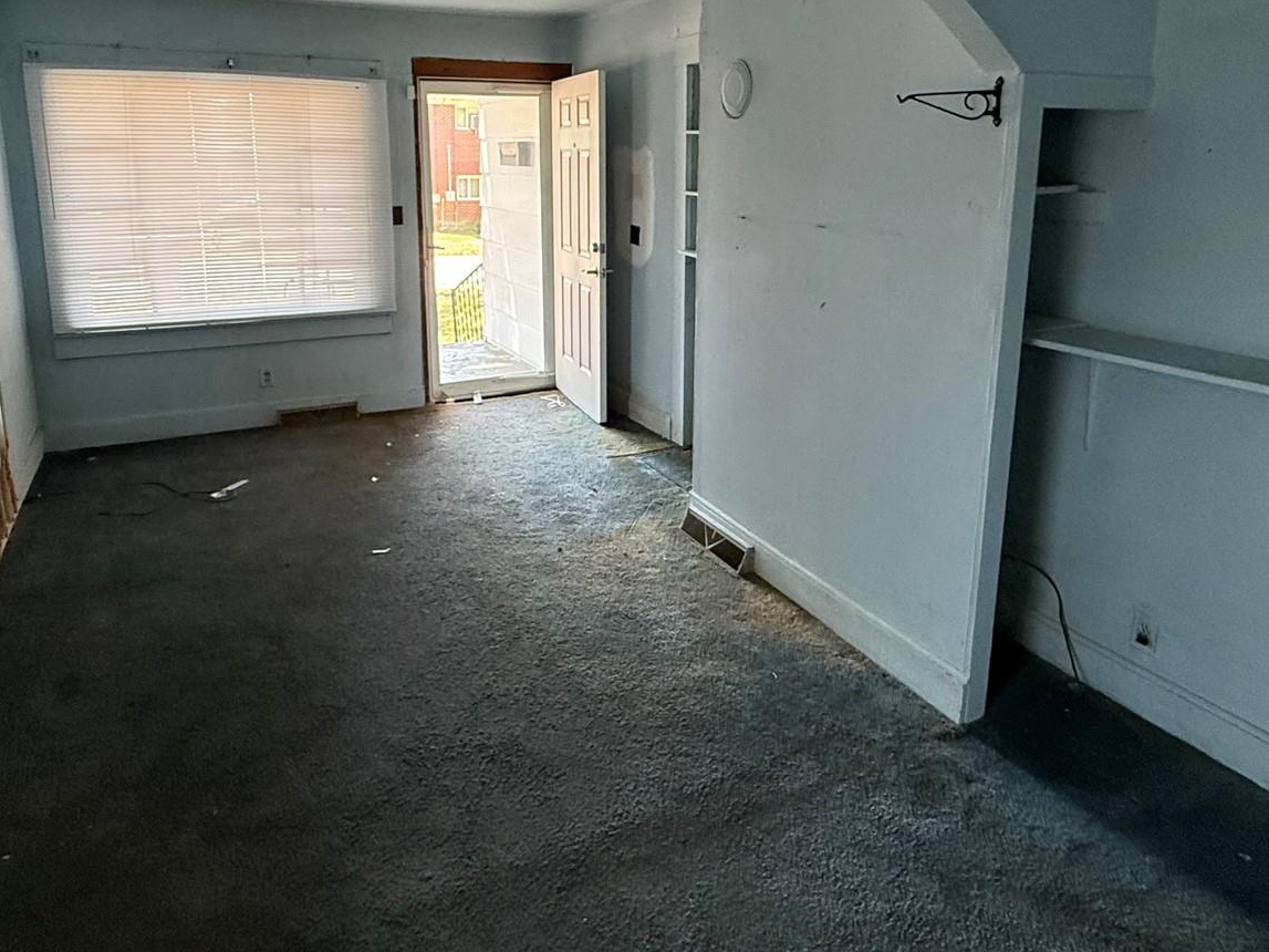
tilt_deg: -10.5
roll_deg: -1.0
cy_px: 332
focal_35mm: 25
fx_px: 916
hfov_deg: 69.4
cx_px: 621
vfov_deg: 54.0
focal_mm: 2.22
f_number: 2.2
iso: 250
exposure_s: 1/99
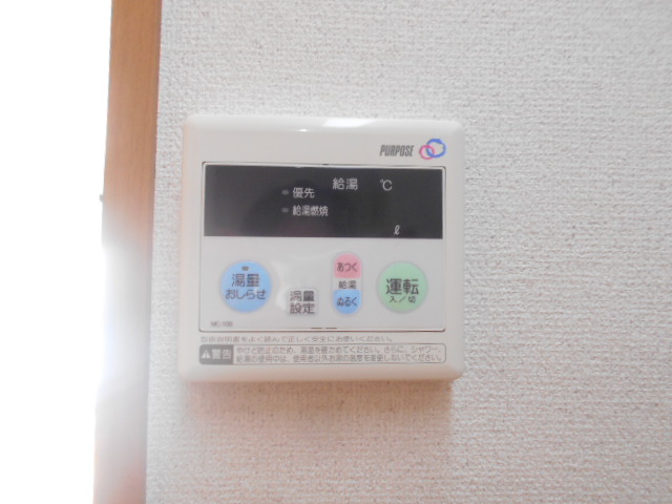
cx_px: 336
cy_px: 252
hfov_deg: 67.3
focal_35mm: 26
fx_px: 505
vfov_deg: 53.1
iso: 280
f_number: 3.2
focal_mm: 4.6
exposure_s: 1/30
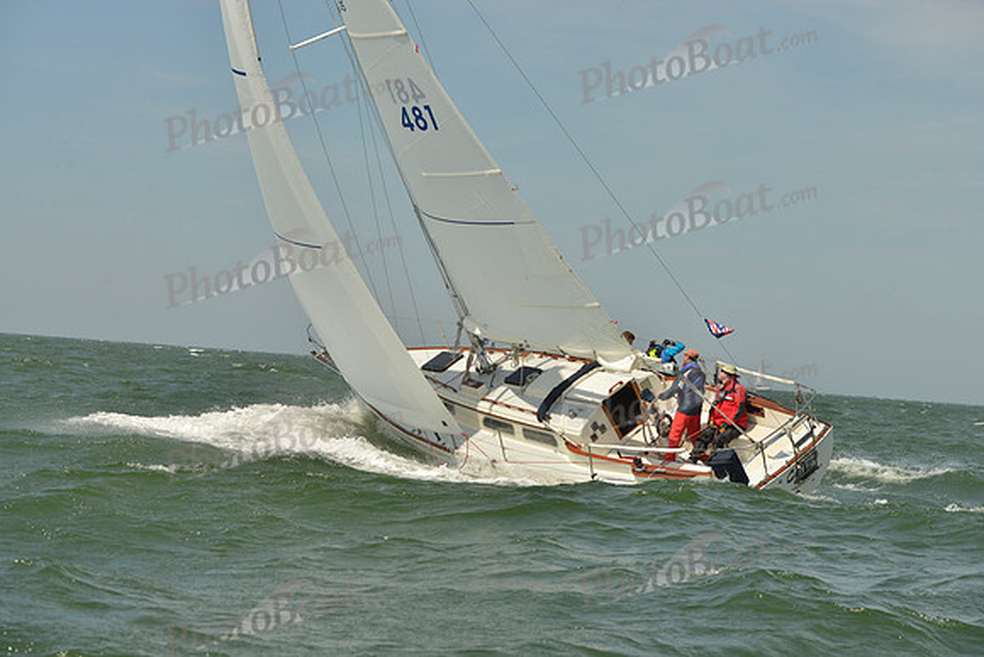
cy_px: 328
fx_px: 1914
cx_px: 492
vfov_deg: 19.5
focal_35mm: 70
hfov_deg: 28.8
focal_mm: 70
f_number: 7.1
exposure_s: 1/1250
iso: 200
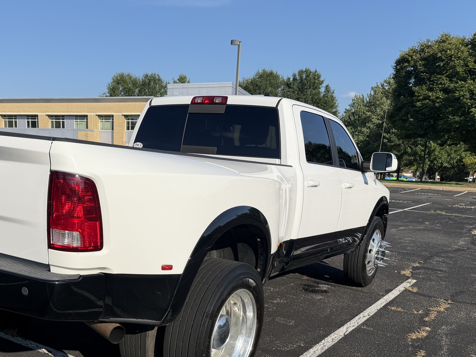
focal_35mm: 39
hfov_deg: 46.9
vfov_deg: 36.0
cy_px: 269
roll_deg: -0.6
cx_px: 150
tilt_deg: -10.9
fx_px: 536
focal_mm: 6.76
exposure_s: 1/5714
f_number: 1.78
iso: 80
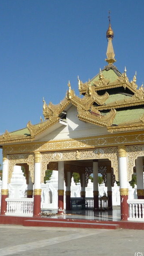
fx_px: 312
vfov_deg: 44.6
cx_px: 65
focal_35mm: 46
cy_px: 128
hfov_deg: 25.9
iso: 100
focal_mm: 4.4
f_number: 5
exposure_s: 1/800
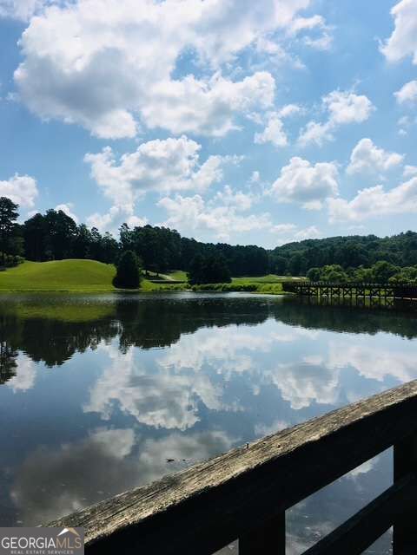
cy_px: 278
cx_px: 208
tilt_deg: +1.7
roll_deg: -0.8
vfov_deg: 61.7
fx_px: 466
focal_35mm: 29
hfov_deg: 48.2
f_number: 2.2
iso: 25
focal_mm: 4.15
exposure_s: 1/3344
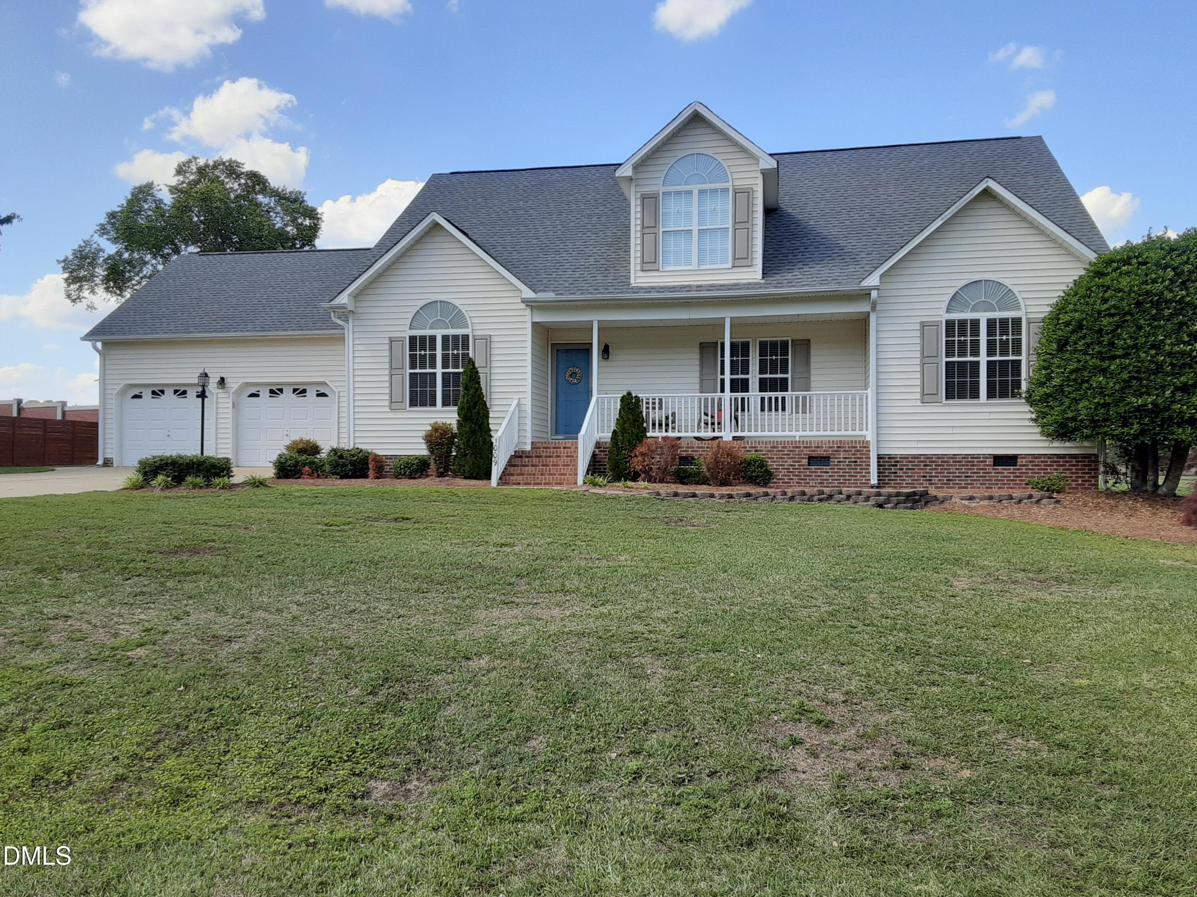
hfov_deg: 65.3
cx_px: 598
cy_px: 448
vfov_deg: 51.4
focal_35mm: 27
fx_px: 934
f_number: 1.9
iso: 40
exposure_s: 1/891
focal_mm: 2.91
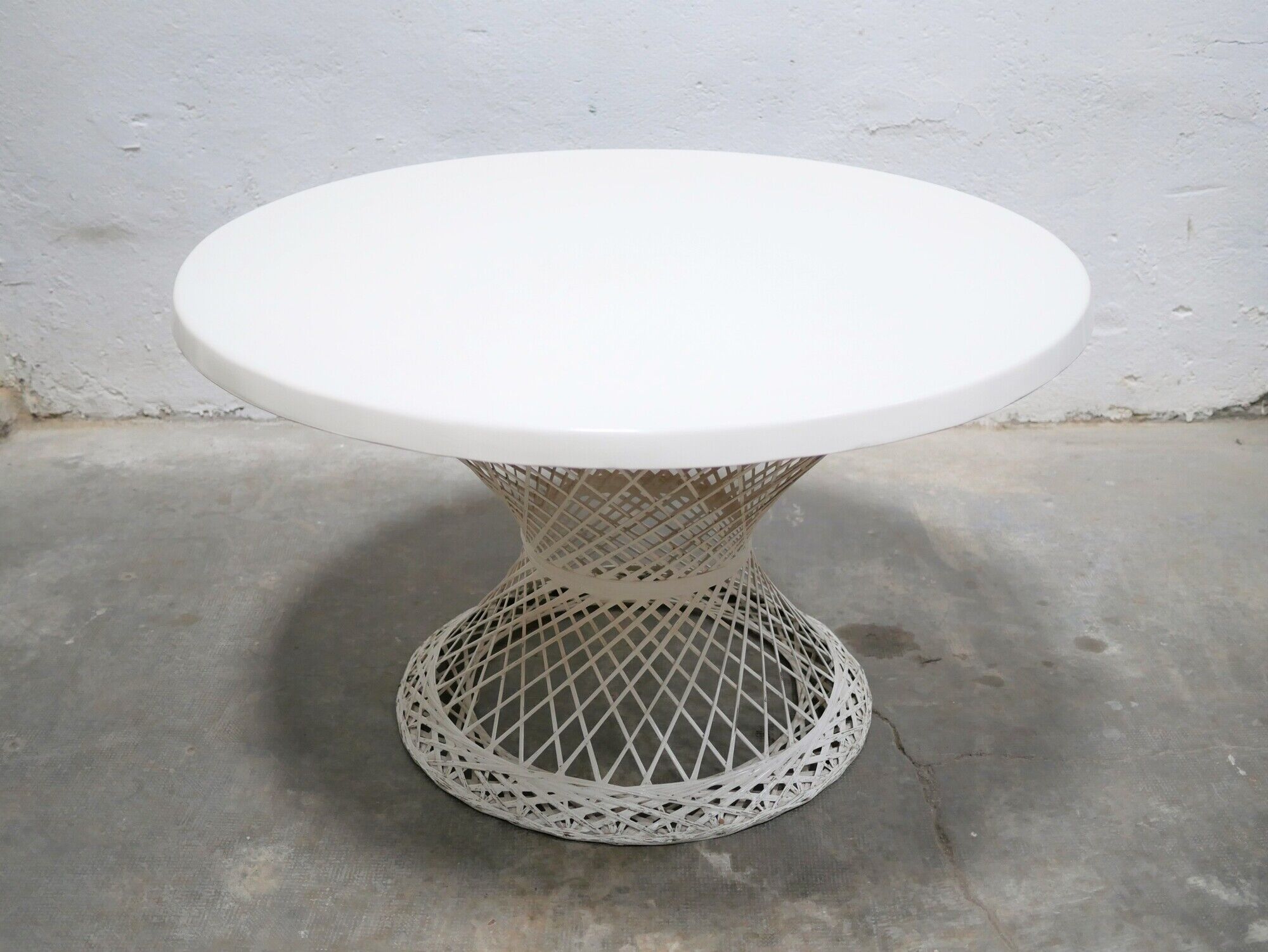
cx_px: 634
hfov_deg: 46.8
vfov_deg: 36.0
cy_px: 476
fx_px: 1466
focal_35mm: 40
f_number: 1.7
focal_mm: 20
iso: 1000
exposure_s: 1/60
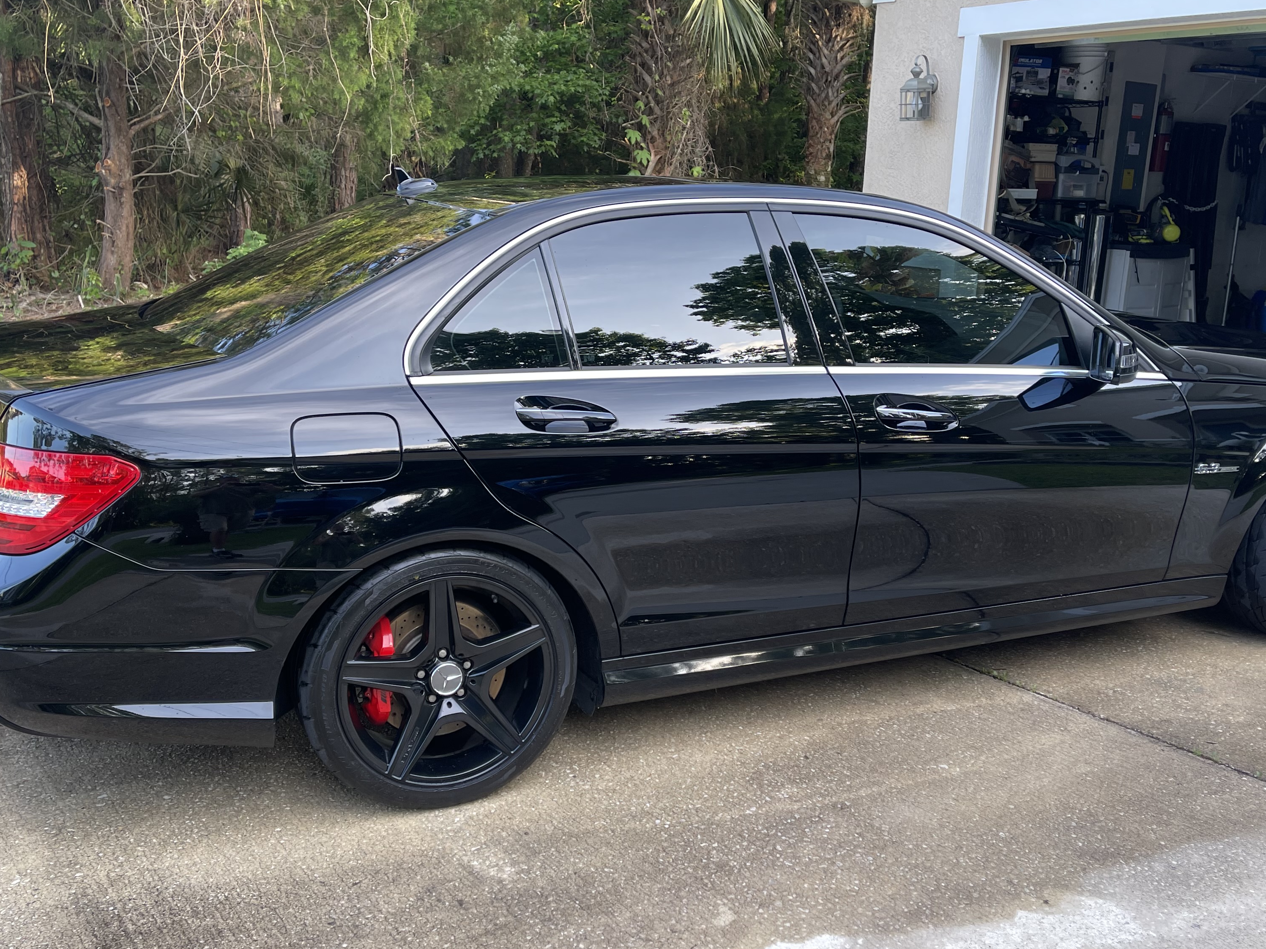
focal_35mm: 35
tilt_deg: -15.1
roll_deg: -1.5
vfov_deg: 40.7
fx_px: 1280
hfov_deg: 52.6
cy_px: 511
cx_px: 658
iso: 32
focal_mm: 5.1
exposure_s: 1/121
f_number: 1.6
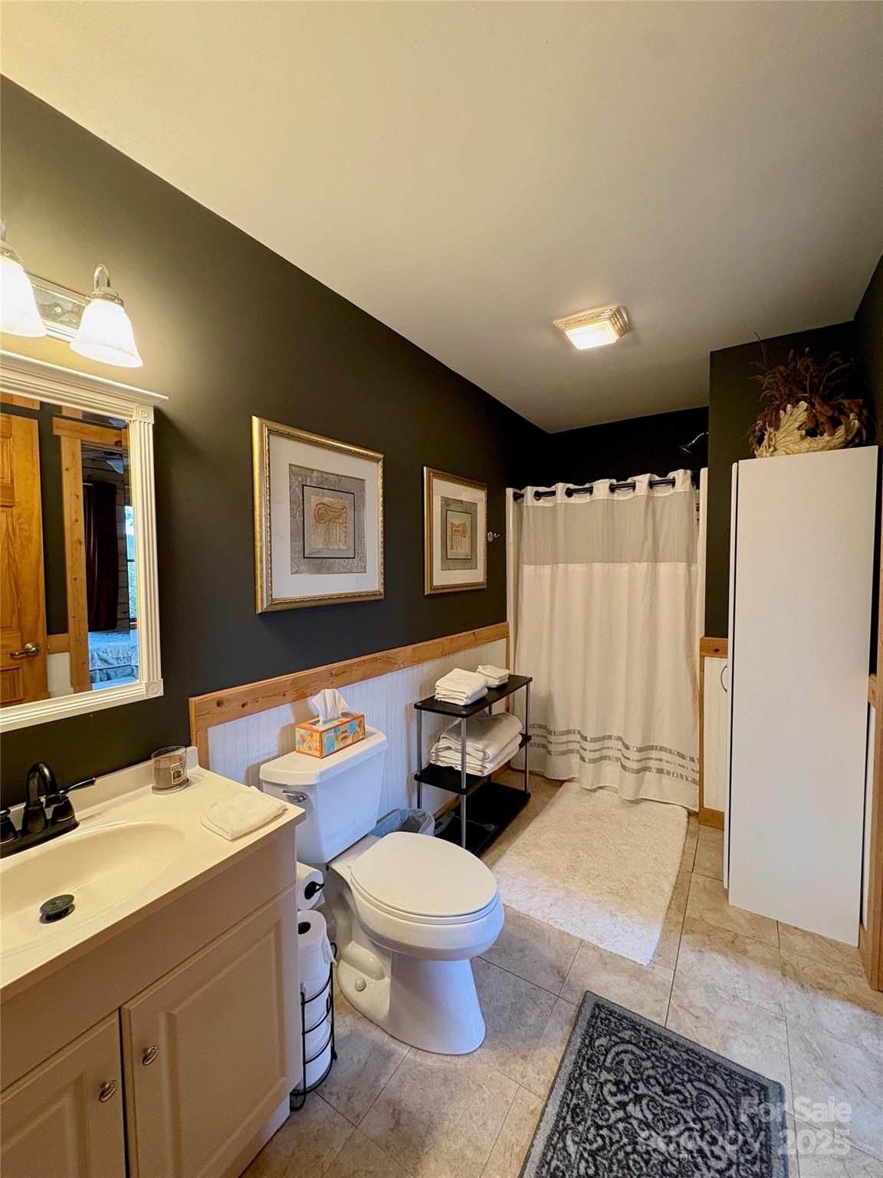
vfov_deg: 102.1
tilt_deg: -1.2
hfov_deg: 85.7
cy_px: 589
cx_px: 442
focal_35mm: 14
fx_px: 476
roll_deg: +0.9
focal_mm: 2.22
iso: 400
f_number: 2.2
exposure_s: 1/60
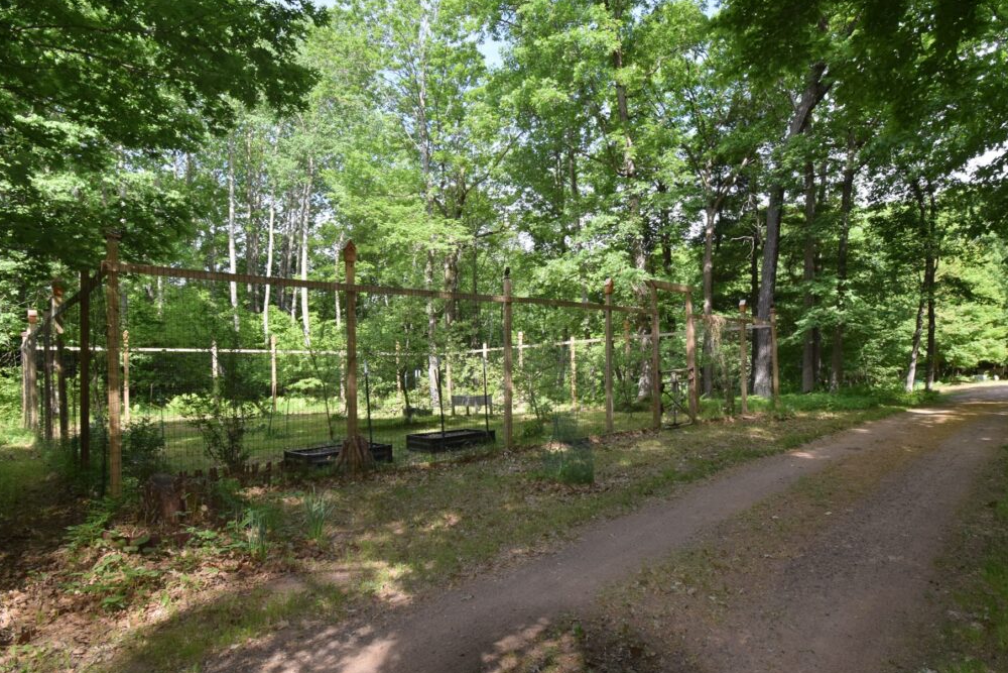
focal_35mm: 18
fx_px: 504
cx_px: 549
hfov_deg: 89.8
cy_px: 363
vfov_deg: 67.3
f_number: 10
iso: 320
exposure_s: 1/200
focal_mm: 10
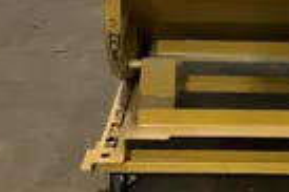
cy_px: -27
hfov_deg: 22.6
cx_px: 253
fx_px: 706
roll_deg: -1.6
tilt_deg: -15.5
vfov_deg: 15.0
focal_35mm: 88
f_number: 1.8
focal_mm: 3
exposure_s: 1/51
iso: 320
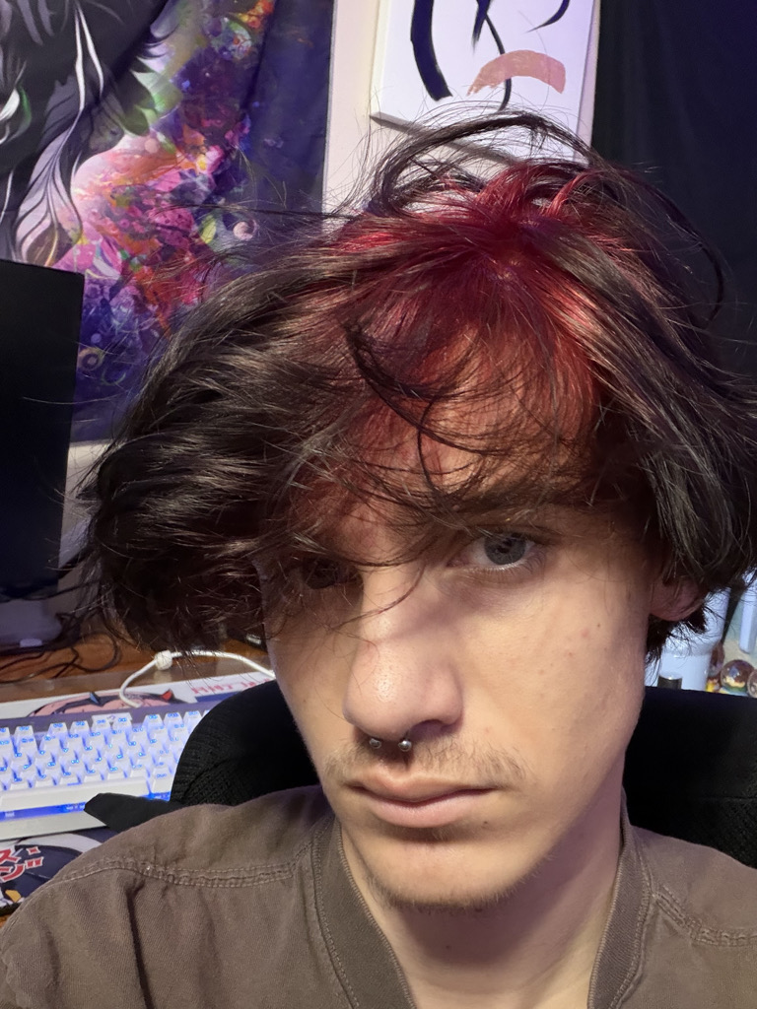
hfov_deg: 46.8
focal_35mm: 30
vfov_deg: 60.0
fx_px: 875
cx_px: 378
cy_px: 504
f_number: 1.9
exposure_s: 1/20
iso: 500
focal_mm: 2.71
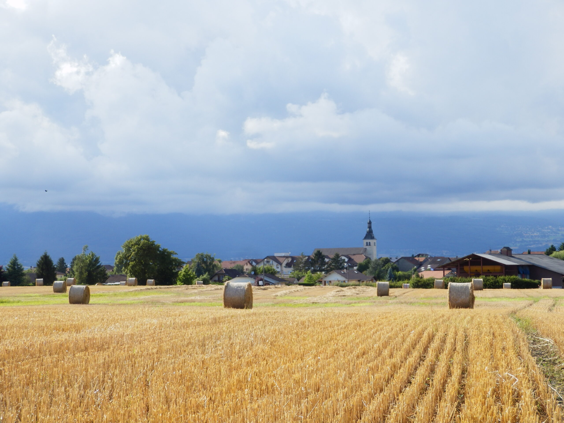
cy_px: 212
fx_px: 1434
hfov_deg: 22.3
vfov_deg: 16.8
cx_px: 282
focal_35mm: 88
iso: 80
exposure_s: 1/250
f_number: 5.1
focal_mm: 15.5
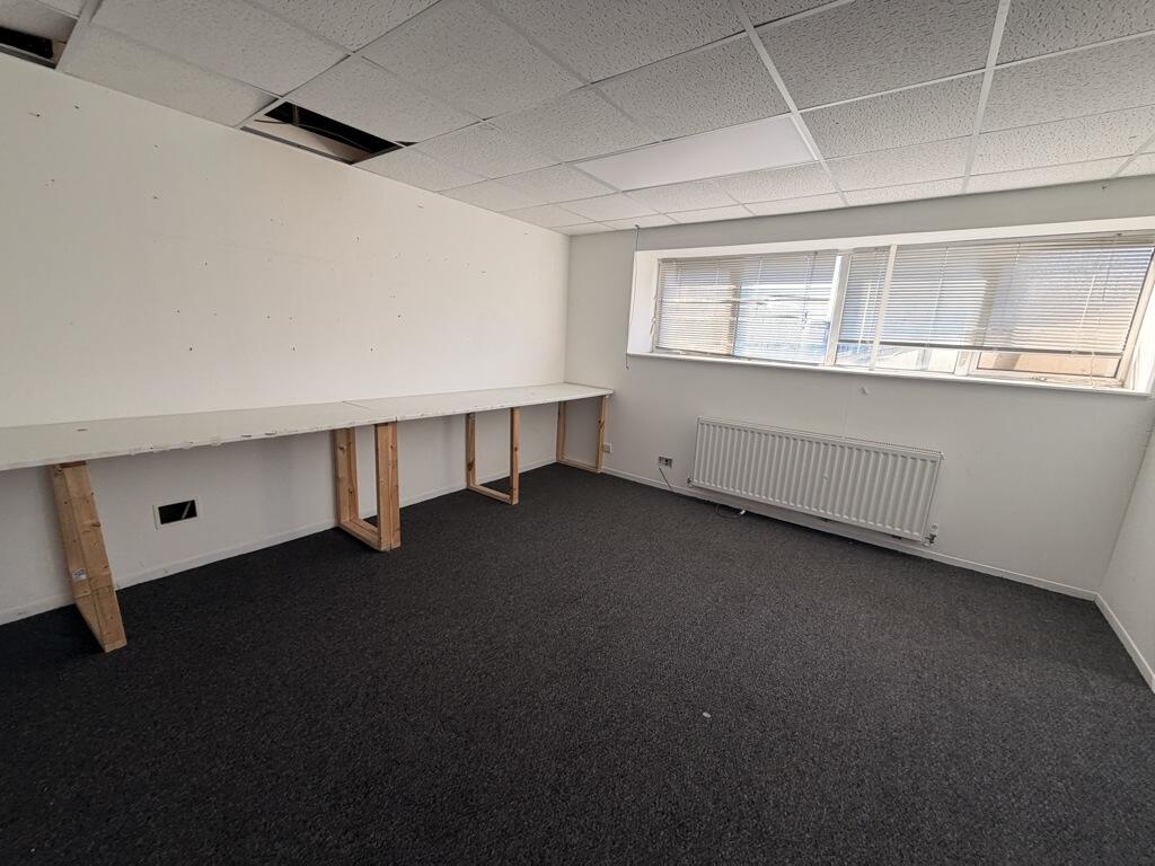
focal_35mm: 14
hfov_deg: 102.1
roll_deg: -2.6
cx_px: 578
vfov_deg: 85.7
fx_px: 467
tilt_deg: -12.8
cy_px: 433
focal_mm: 2.22
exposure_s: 1/121
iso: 80
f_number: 2.2
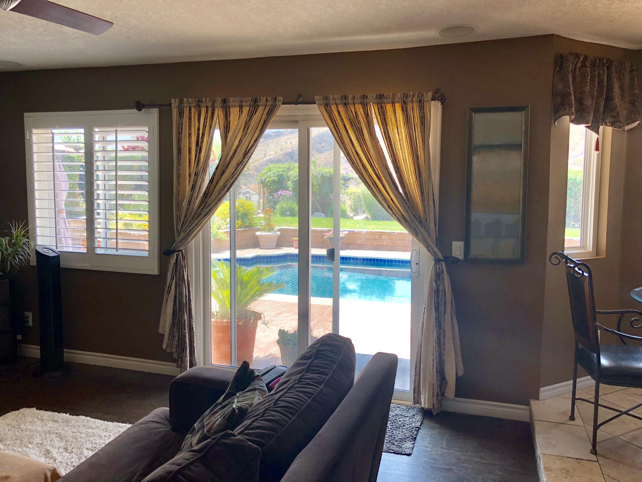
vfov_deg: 49.7
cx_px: 321
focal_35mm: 28
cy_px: 241
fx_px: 519
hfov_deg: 63.4
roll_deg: -0.9
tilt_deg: -5.8
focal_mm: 3.99
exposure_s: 1/120
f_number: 1.8
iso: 32
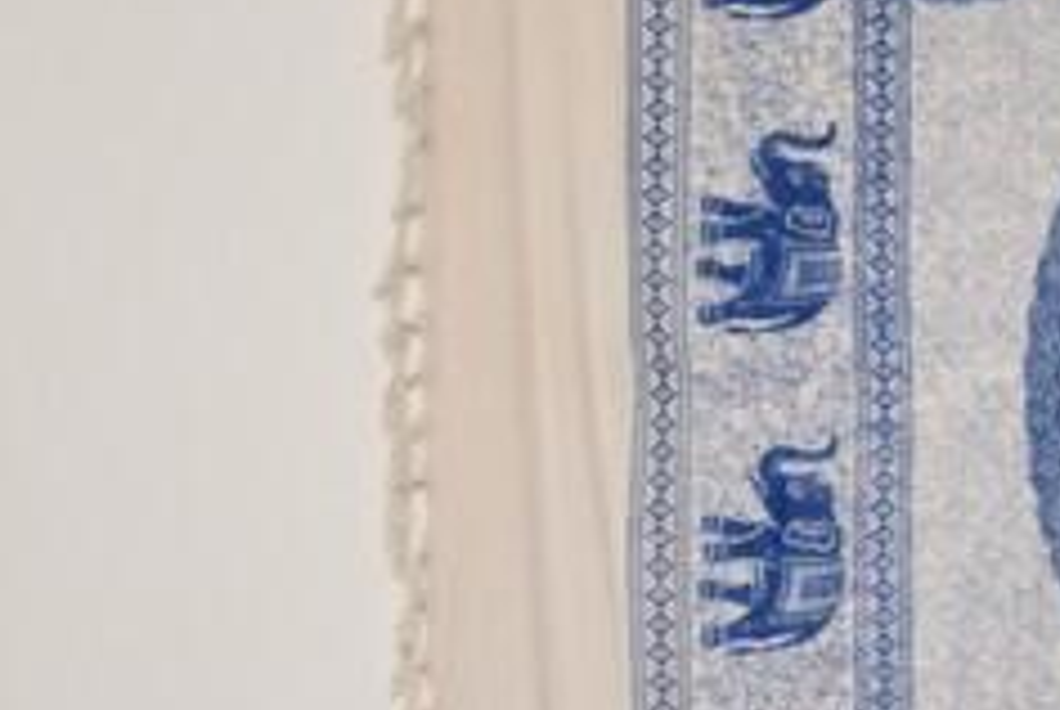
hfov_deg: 22.5
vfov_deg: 21.0
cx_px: 1756
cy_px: 398
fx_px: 1916
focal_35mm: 65
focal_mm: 10
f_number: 4
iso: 800
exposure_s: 1/60
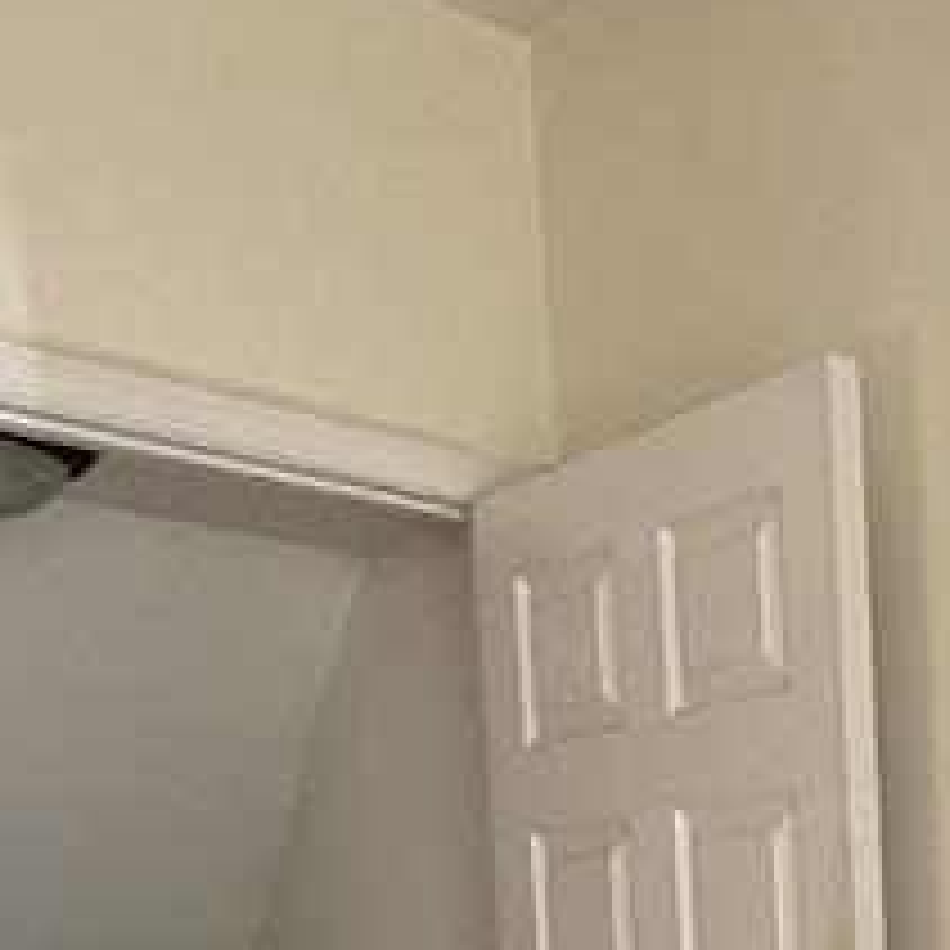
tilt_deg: -5.1
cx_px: 1504
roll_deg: +0.4
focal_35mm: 60
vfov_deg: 24.8
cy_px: 1243
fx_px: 1863
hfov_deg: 22.4
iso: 160
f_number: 2.2
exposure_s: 1/121
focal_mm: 2.22
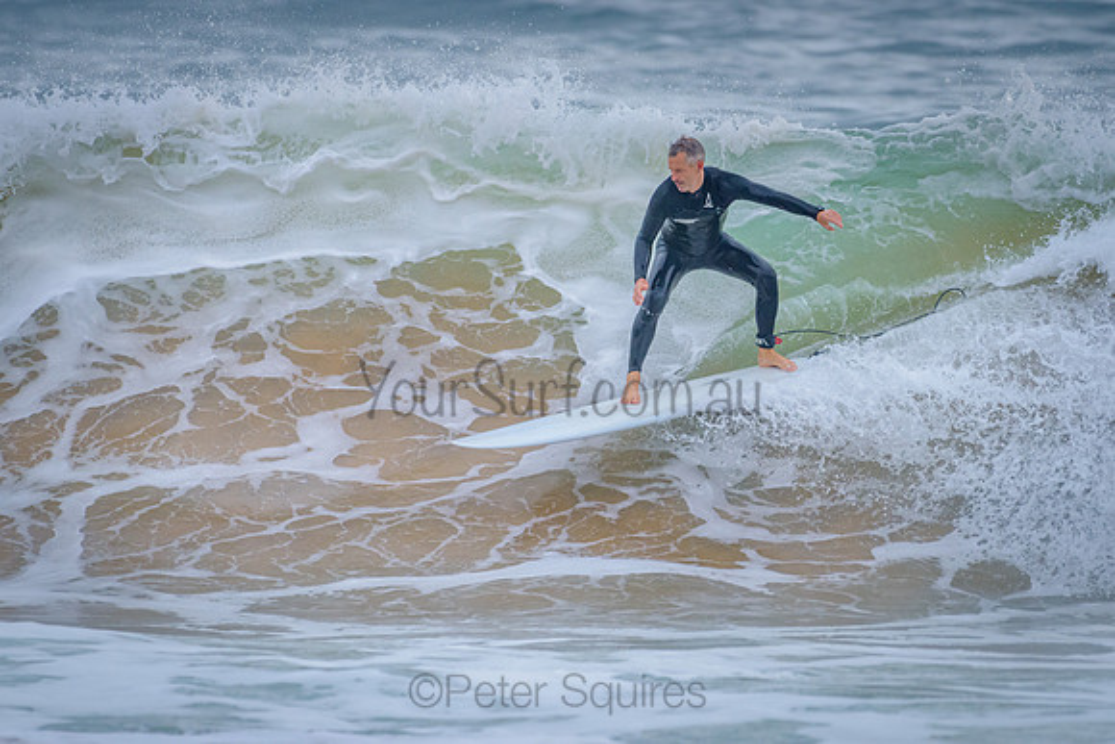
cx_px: 628
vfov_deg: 2.2
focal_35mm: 613
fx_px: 18987
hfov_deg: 3.4
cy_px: 336
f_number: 5.6
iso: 1250
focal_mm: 500
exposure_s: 1/2000
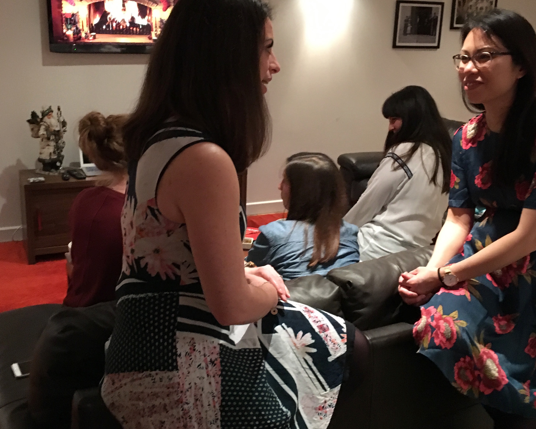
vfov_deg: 38.2
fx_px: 619
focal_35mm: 39
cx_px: 265
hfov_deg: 46.8
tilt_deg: -13.7
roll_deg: -1.6
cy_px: 185
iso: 320
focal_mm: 4.15
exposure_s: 1/17
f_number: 2.2
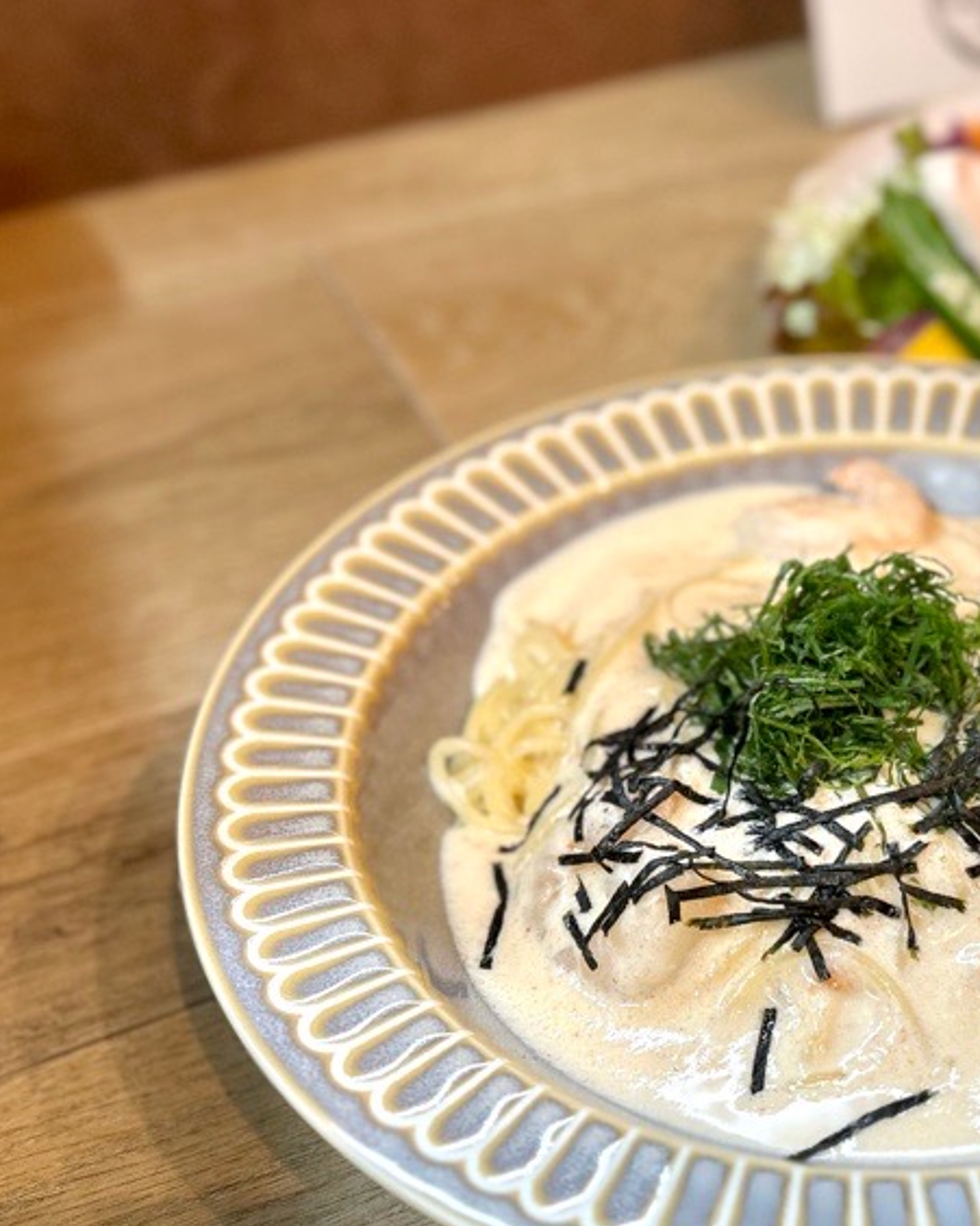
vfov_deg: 50.3
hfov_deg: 39.7
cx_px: 763
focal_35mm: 36
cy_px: 650
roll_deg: +2.3
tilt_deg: -41.2
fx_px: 1306
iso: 64
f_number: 1.5
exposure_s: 1/120
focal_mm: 5.7
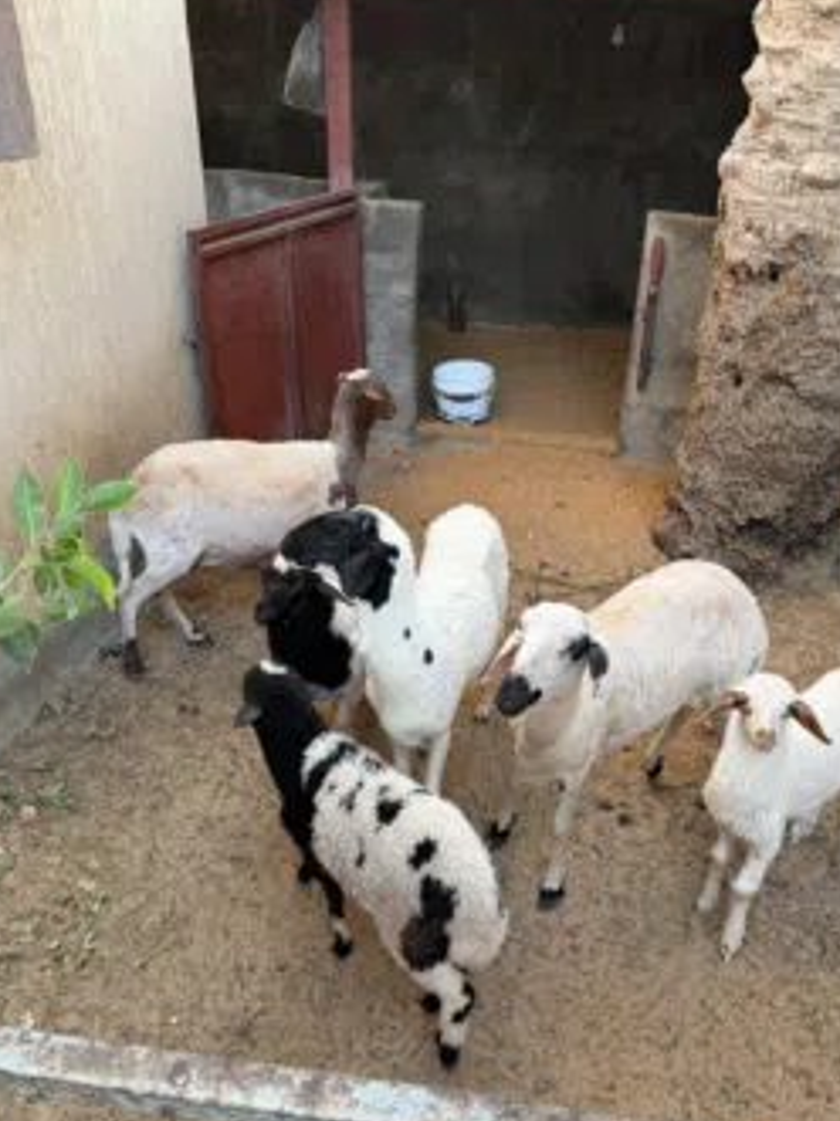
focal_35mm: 29
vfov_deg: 61.4
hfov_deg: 48.1
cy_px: 647
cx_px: 467
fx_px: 939
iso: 125
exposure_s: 1/121
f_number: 1.78
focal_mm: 6.76
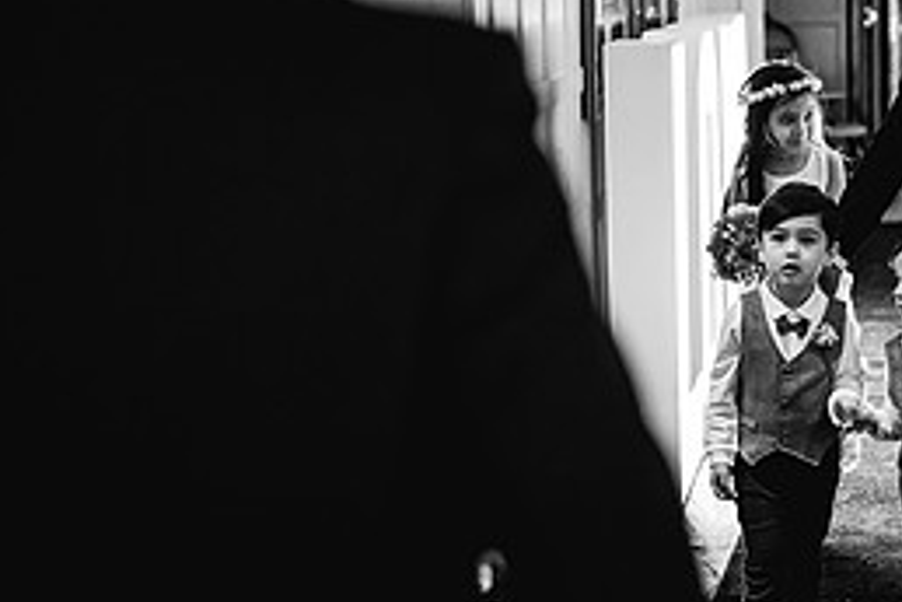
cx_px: 949
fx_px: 2054
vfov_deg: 16.5
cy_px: 120
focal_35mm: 82
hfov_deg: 23.5
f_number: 1.6
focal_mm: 35
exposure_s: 1/250
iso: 2000
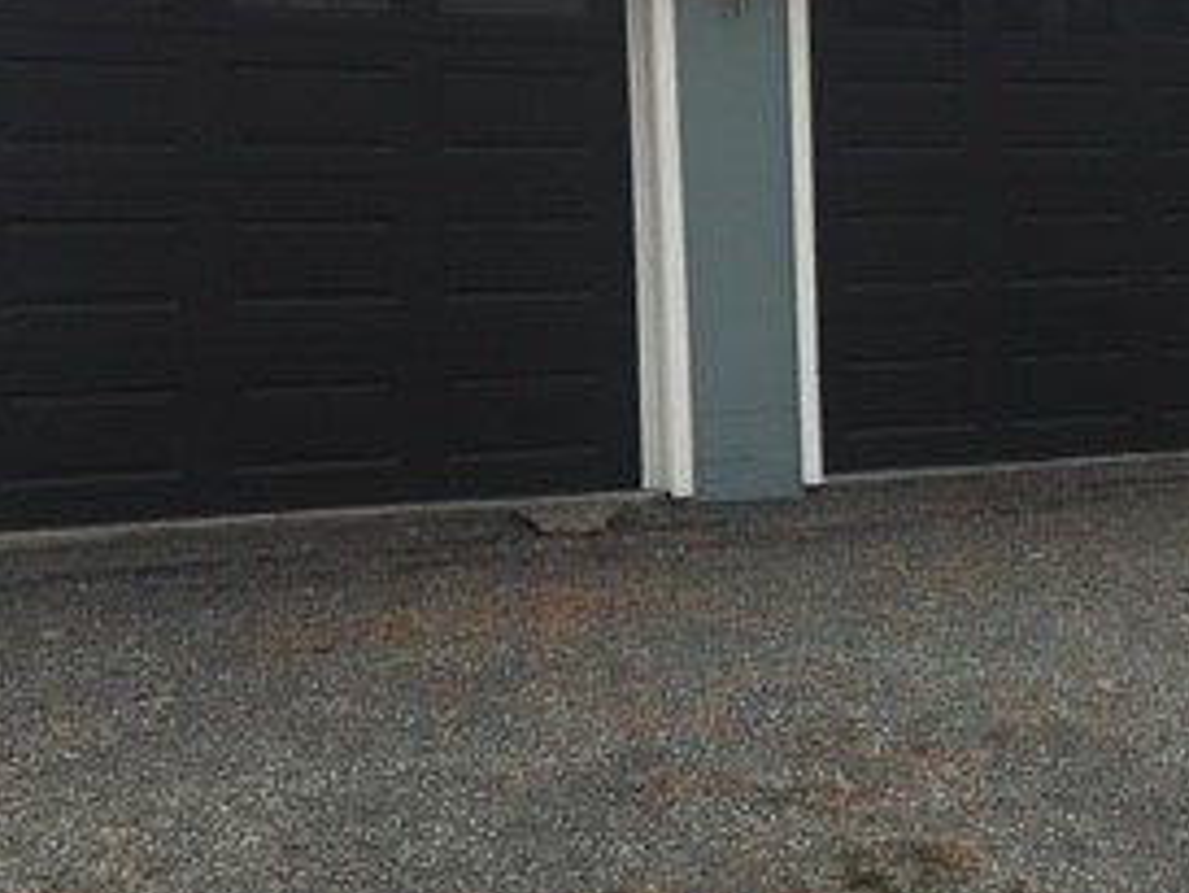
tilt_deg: +2.7
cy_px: 192
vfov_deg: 21.4
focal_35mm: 68
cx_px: 828
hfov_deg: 28.3
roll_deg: +1.4
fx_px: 2337
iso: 25
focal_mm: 4.15
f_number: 2.2
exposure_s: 1/927
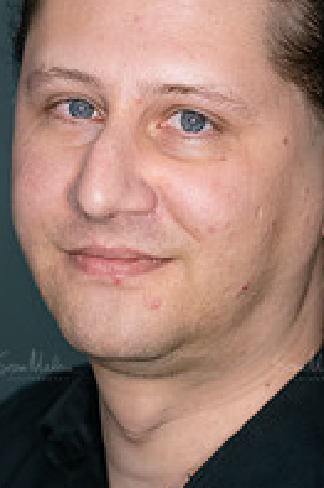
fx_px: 2623
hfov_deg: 7.1
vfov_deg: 10.6
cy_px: 327
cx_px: 178
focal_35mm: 194
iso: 2000
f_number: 3.5
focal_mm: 85
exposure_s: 1/320
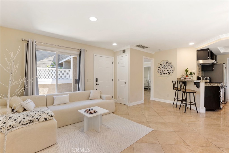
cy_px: 76
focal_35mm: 16
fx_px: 102
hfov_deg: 96.7
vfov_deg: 73.8
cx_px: 114
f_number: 9
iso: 320
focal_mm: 16
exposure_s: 1/13
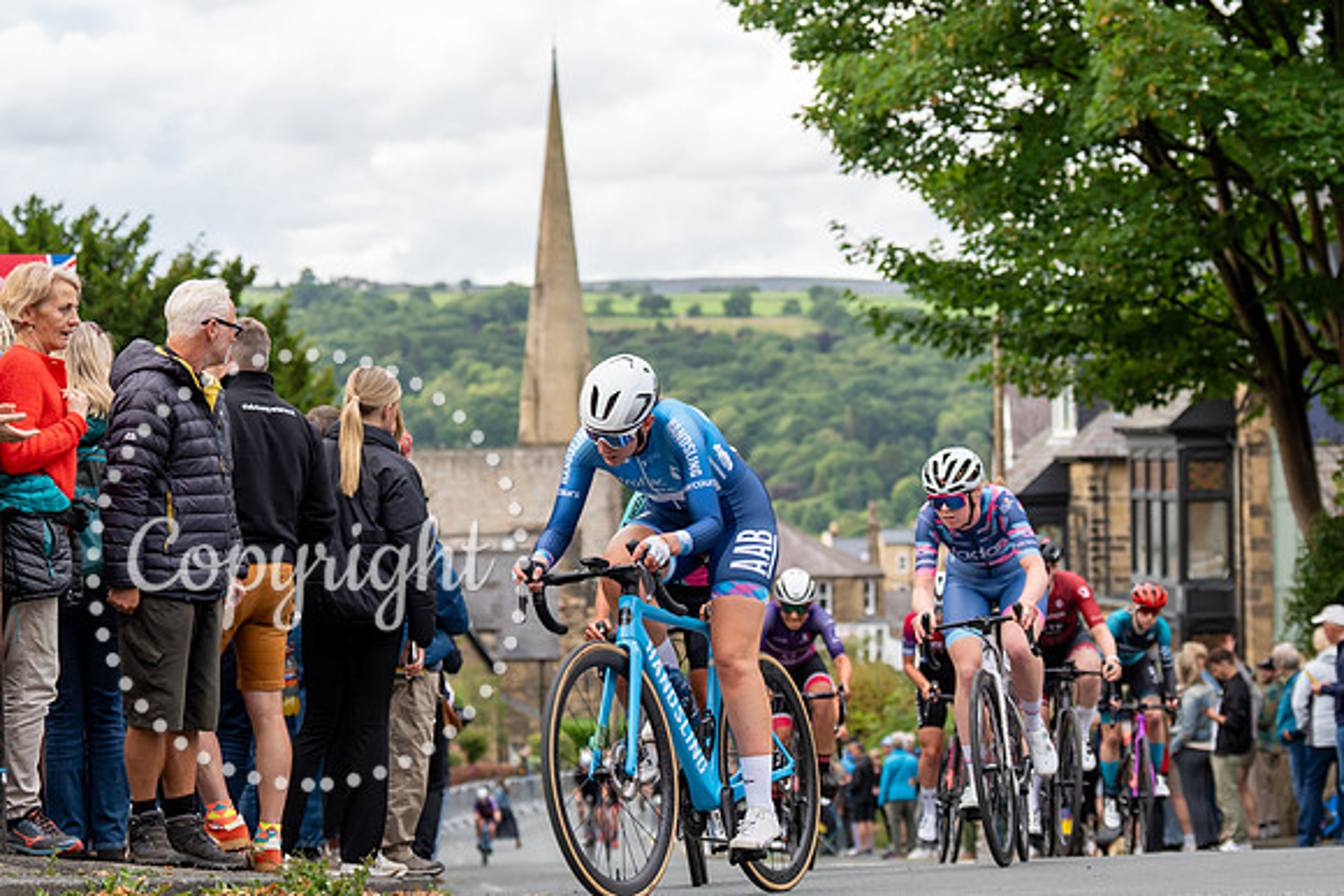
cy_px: 313
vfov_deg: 15.0
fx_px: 3401
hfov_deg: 22.3
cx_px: 874
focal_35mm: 91
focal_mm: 70
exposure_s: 1/500
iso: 500
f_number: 3.5
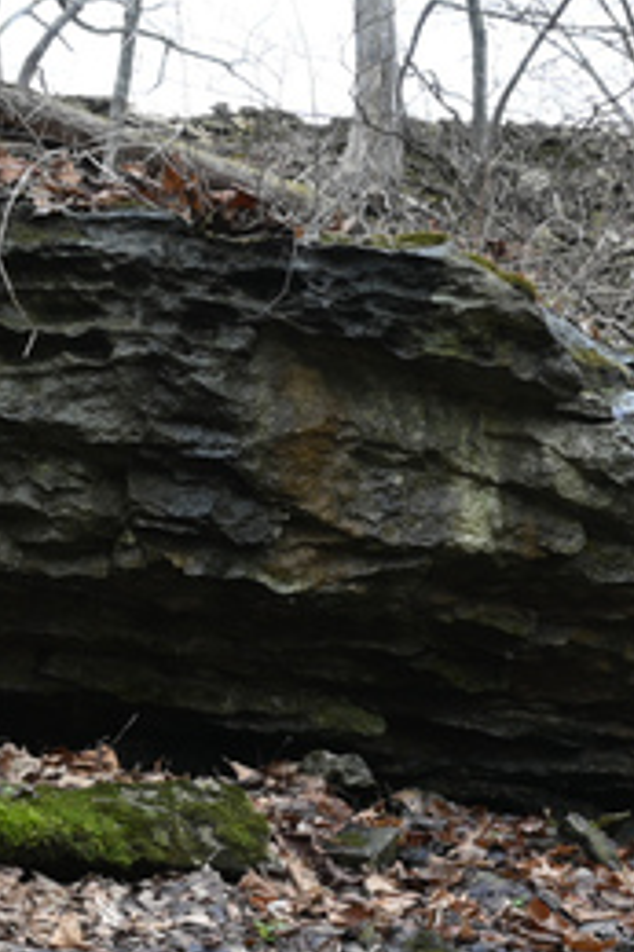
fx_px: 3220
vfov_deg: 16.6
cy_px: 824
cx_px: 630
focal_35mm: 122
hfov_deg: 11.1
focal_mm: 27.5
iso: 100
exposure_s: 1/30
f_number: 8
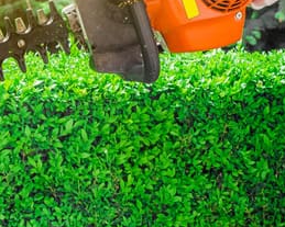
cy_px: 97
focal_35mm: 197
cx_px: -23
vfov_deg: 7.8
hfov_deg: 9.7
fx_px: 1661
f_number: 8
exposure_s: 1/320
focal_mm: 50
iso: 400
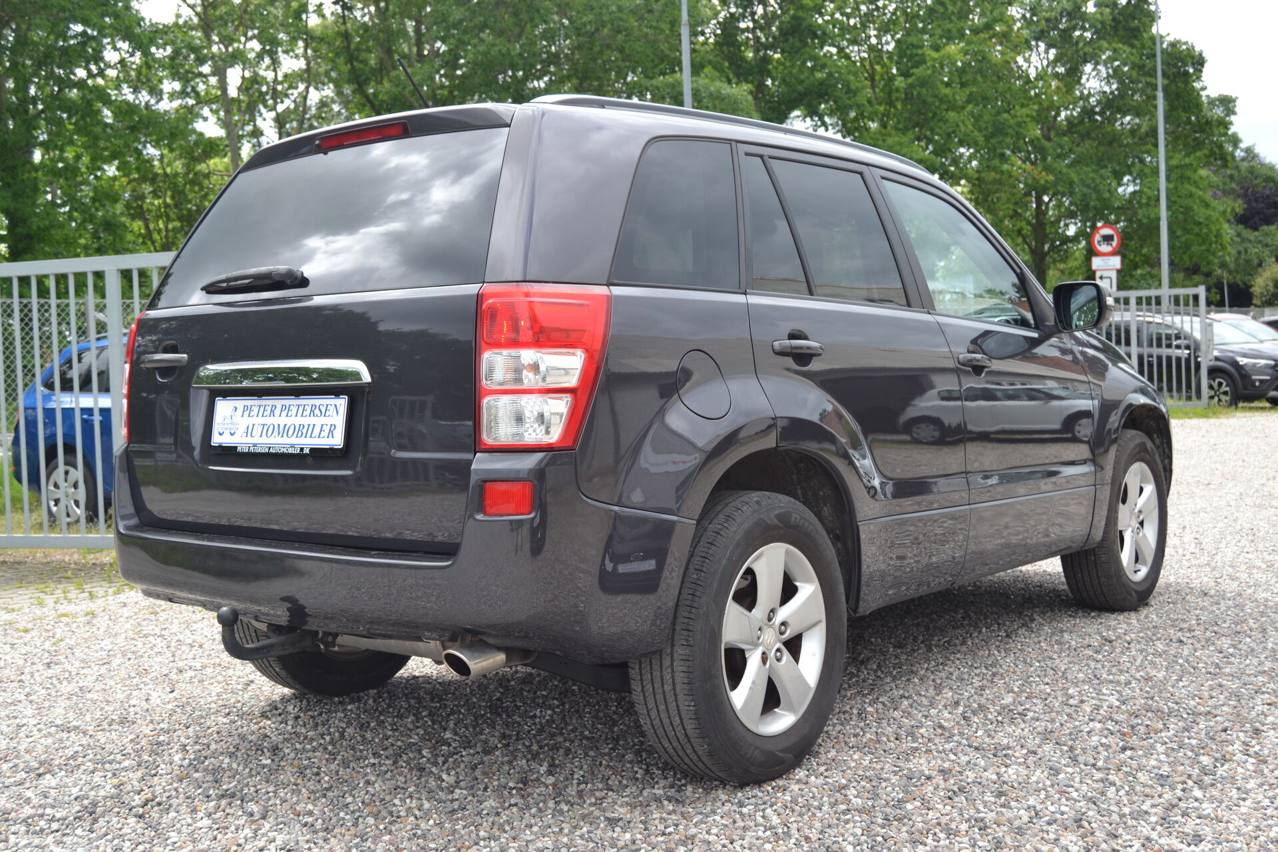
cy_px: 426
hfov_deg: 49.6
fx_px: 1384
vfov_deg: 34.2
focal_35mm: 39
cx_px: 639
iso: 100
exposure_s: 1/160
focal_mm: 26
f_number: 6.3
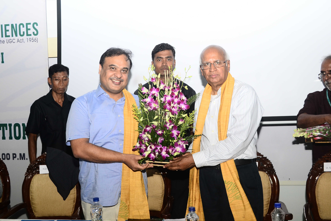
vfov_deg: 30.8
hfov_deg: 45.0
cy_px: 110
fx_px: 400
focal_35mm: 44
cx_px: 166
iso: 800
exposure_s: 1/125
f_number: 5.6
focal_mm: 29
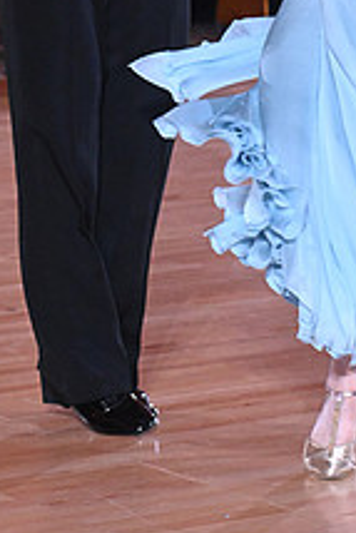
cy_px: -130
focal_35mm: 217
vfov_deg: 9.3
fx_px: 3213
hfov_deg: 6.3
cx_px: 213
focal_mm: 80
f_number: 6.3
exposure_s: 1/400
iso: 6400
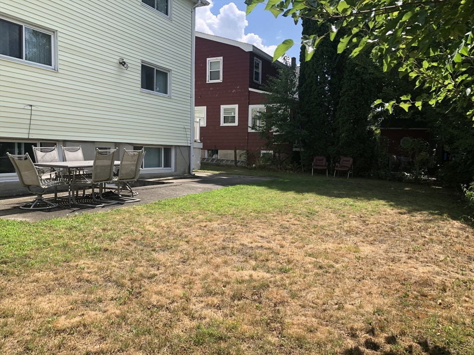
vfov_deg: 49.7
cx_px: 237
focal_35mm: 28
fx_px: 383
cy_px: 178
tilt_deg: -4.0
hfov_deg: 63.4
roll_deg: -0.7
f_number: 1.8
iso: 20
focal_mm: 3.99
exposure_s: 1/979
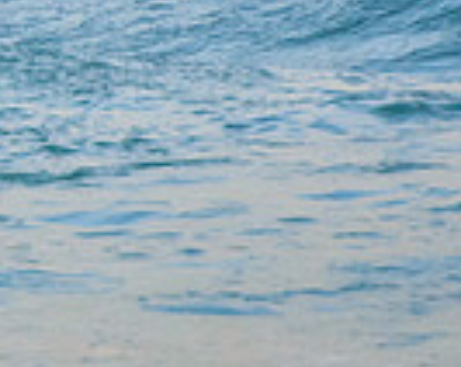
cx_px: -326
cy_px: -178
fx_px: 34387
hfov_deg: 0.8
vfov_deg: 0.6
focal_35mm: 2524
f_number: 5.6
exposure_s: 1/1600
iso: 2200
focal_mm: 400
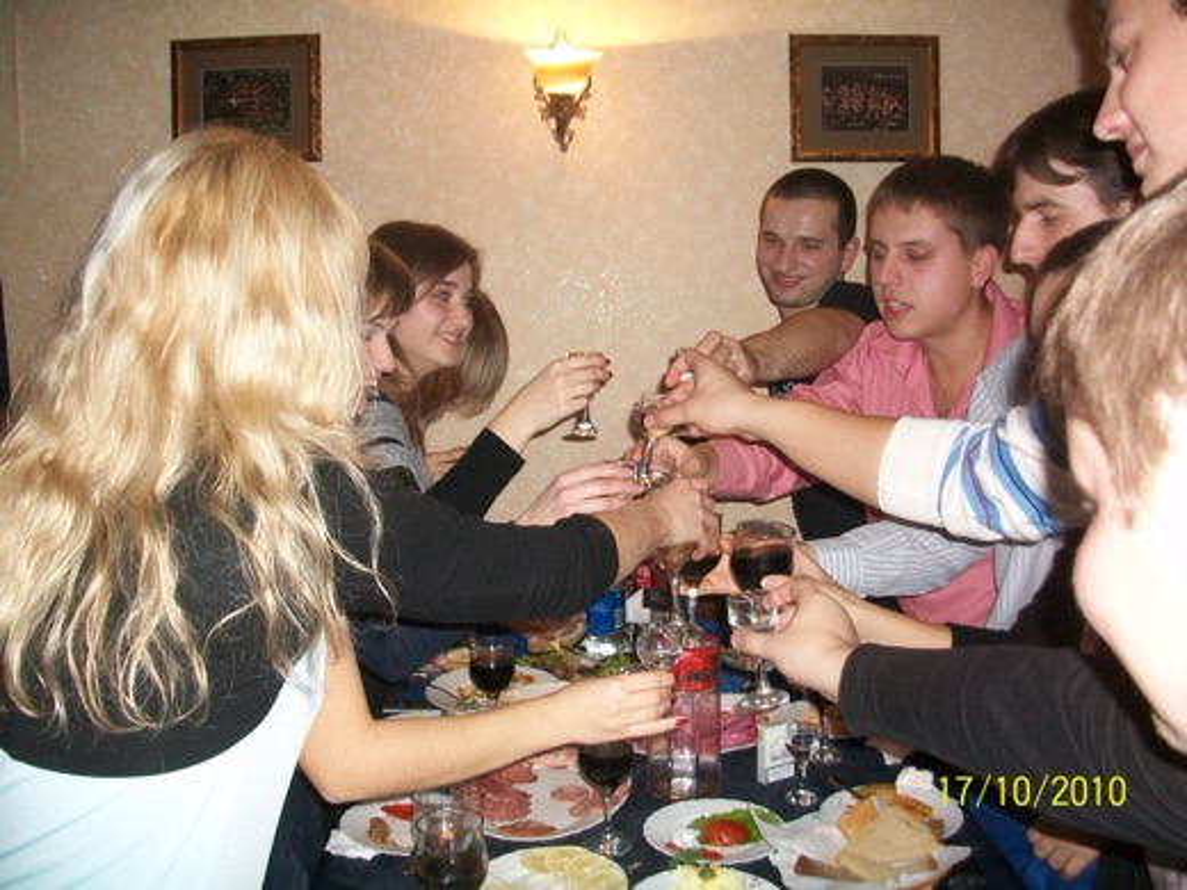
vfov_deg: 41.8
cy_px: 445
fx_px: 1166
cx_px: 594
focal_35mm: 34
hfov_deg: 54.0
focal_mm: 5.7
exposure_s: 1/60
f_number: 2.8
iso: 160
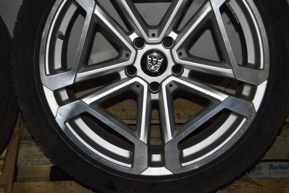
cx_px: 144
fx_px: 481
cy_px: 96
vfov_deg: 22.6
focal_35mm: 60
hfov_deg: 33.4
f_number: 5
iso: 3200
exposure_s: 1/60
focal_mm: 40
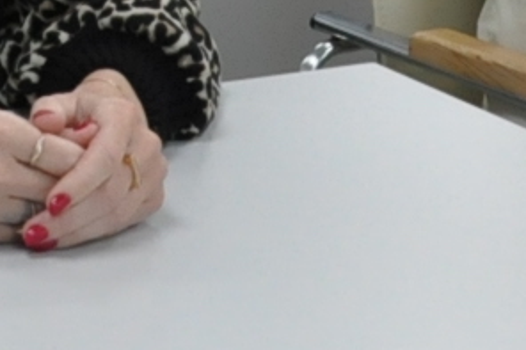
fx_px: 3490
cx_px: -114
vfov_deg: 5.5
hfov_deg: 8.5
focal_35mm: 239
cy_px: -556
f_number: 6.7
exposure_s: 1/180
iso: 1250
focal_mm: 22
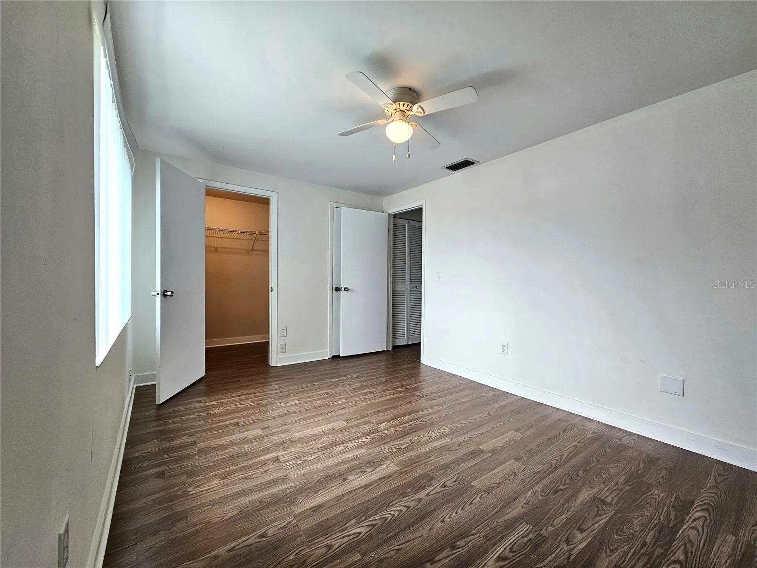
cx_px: 378
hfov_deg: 106.2
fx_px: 284
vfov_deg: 89.9
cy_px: 284
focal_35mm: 13
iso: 80
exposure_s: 1/60.2
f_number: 2.2
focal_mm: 2.2
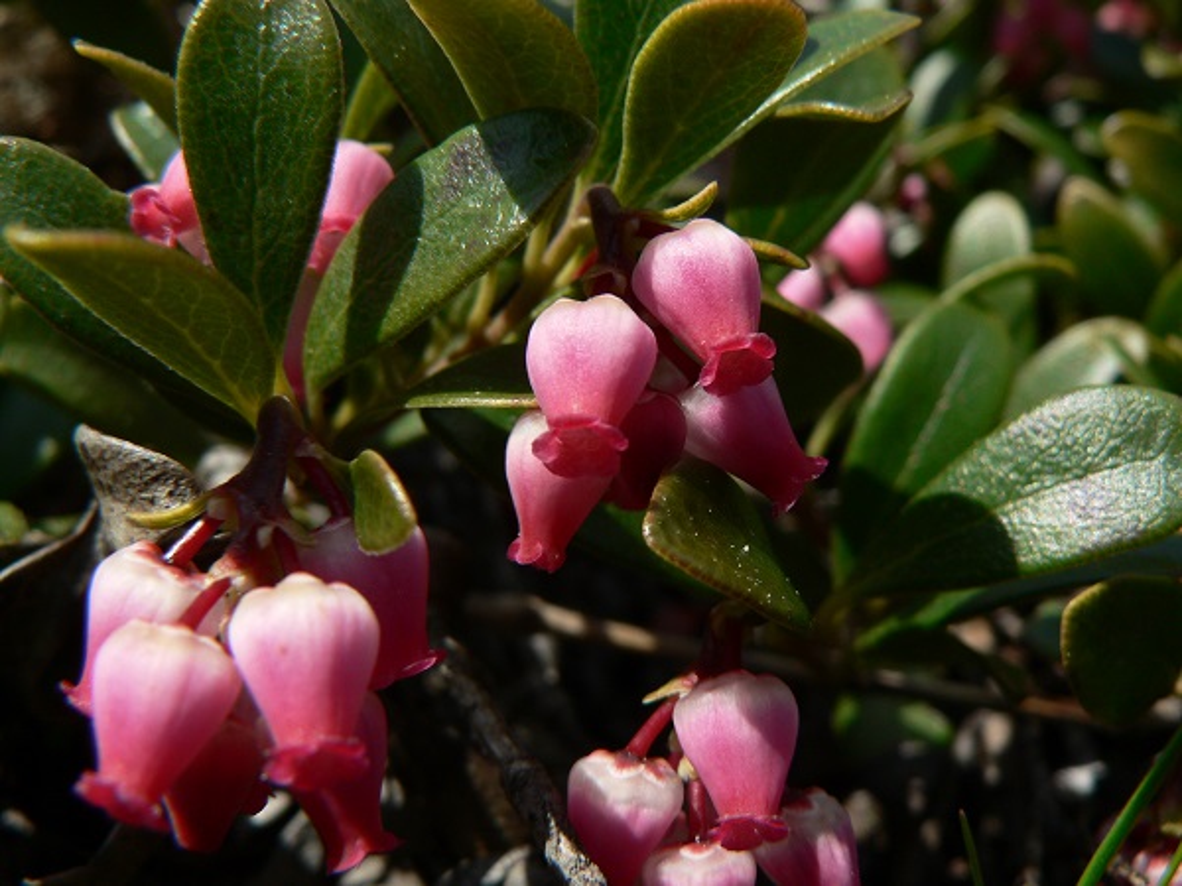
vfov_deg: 39.7
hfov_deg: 51.4
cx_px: 591
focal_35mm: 36
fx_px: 1229
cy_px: 443
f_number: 4.5
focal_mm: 6
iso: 80
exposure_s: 1/500
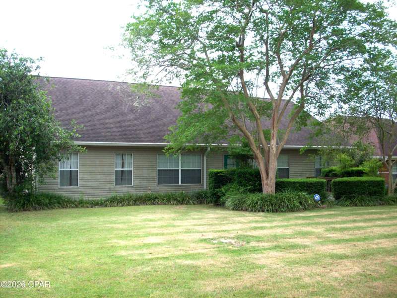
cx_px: 198
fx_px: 424
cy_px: 149
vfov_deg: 38.7
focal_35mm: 37
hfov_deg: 50.1
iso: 80
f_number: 2.8
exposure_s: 1/567
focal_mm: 6.2
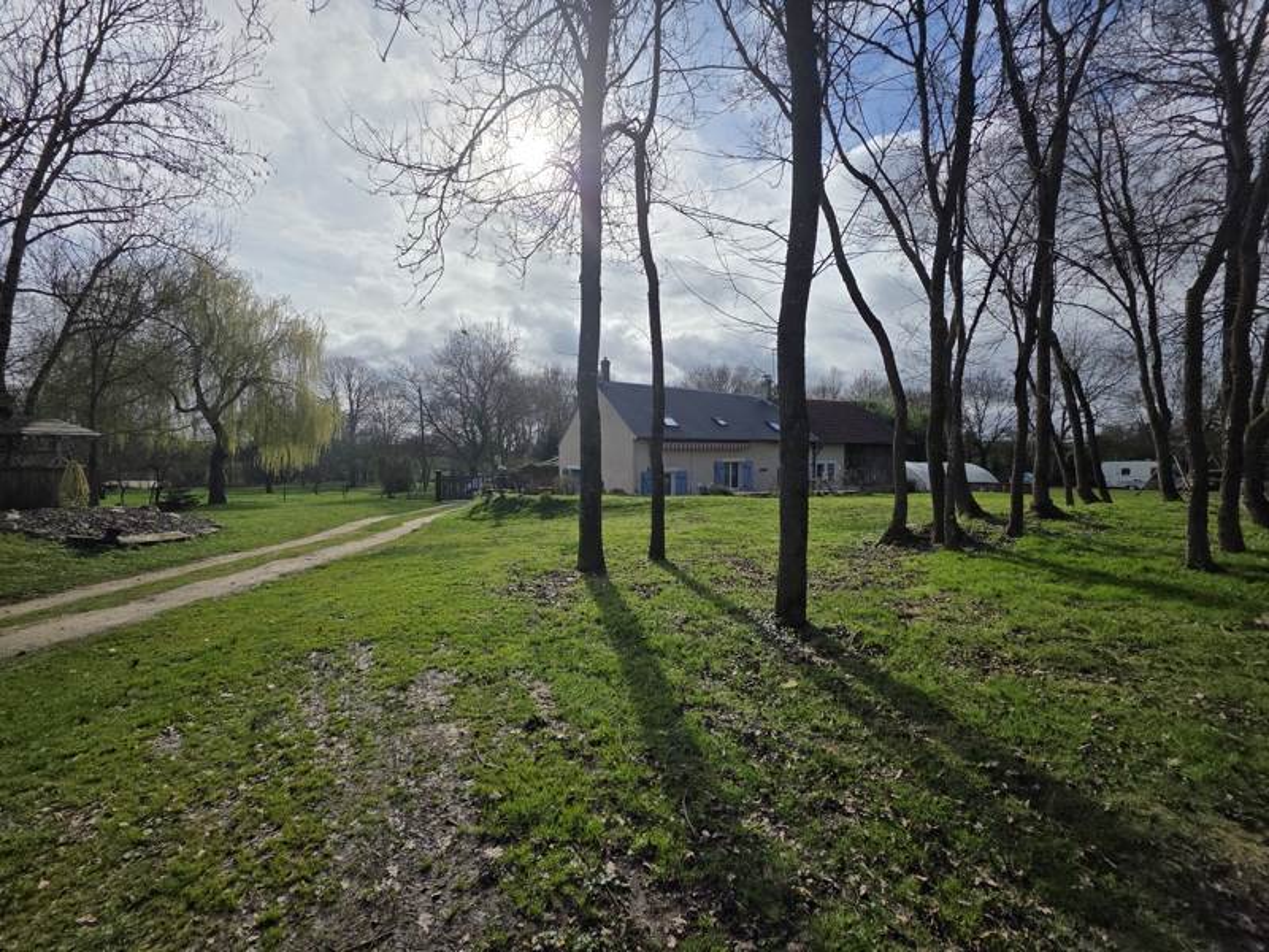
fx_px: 477
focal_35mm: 13
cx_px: 634
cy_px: 476
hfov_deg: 106.2
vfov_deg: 89.9
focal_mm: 2.2
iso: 40
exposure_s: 1/4037
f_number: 1.9
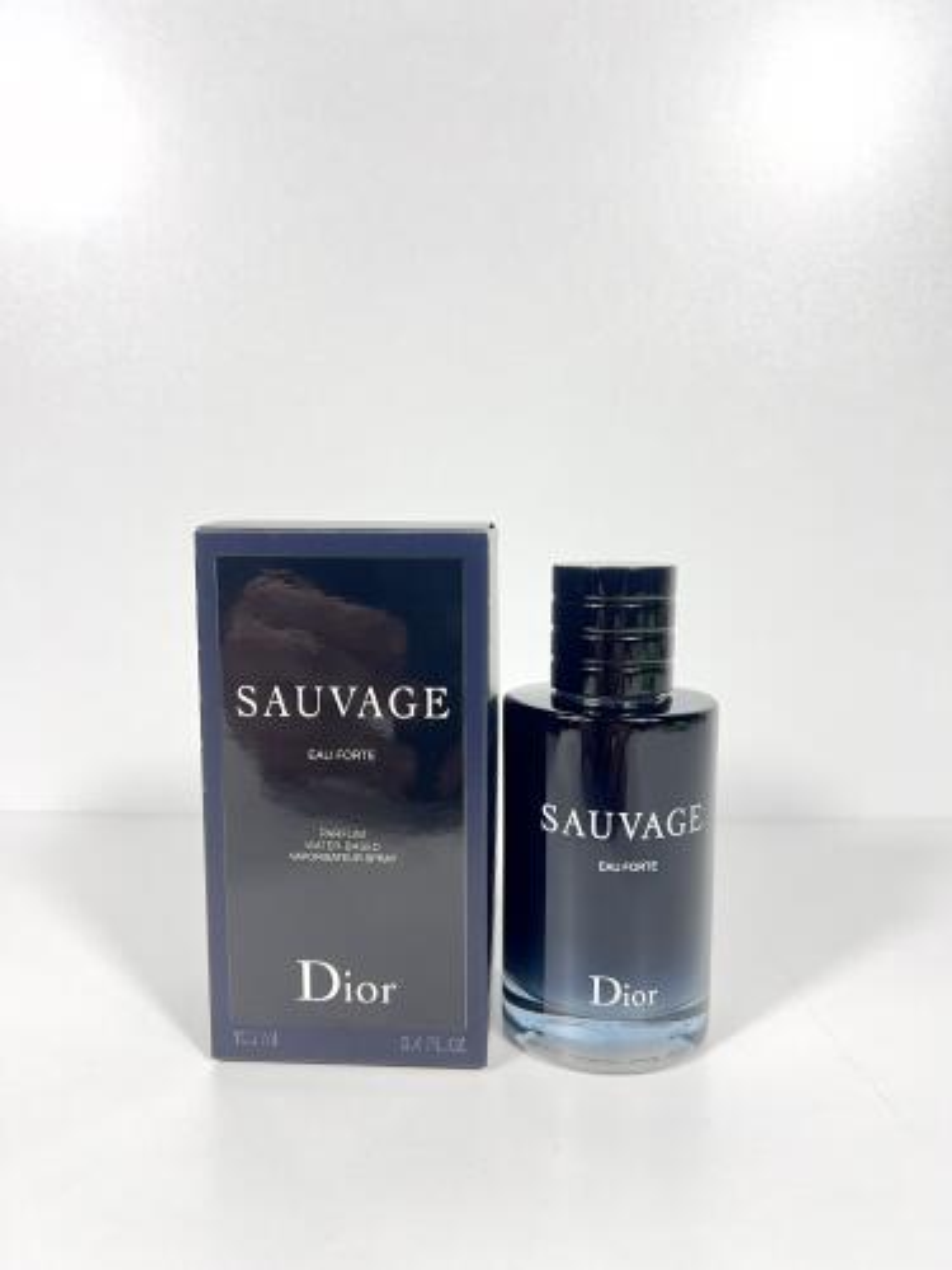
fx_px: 953
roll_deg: +0.0
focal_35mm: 26
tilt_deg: -6.0
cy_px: 635
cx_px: 476
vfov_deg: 67.3
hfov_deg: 53.1
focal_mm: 5.7
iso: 40
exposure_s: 1/129
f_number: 1.5
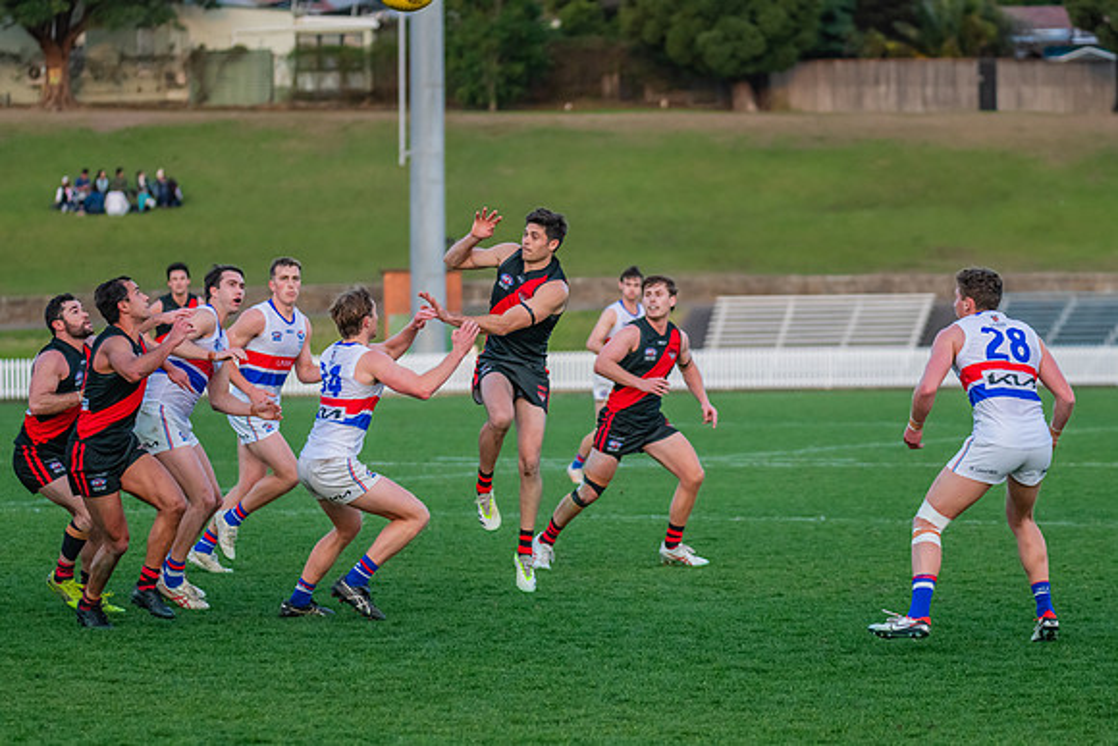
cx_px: 559
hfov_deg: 11.5
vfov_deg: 7.7
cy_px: 392
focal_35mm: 179
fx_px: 5553
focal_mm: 170
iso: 2200
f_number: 4
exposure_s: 1/1250
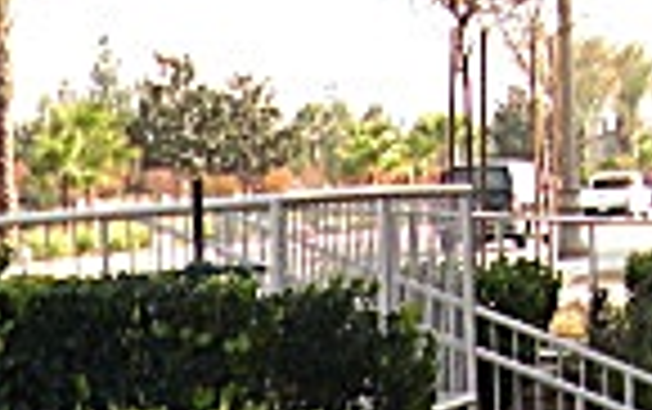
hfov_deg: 11.7
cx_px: -418
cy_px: 1014
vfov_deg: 7.3
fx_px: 2989
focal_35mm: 168
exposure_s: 1/200
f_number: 2.8
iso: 50
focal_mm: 6.3
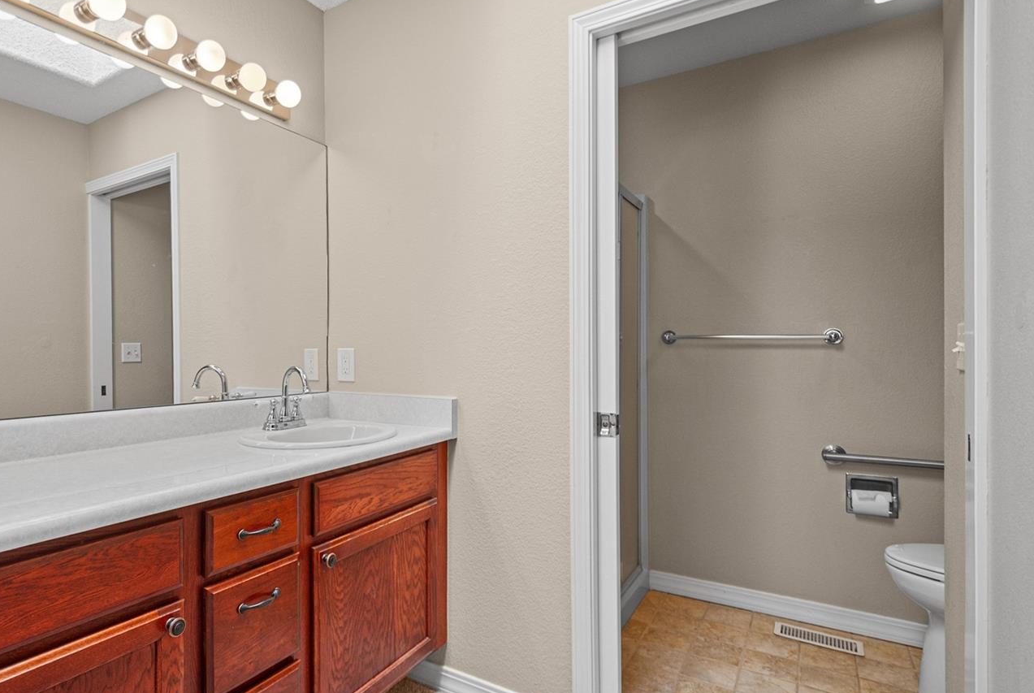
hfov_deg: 85.5
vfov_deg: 64.7
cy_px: 362
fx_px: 547
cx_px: 403
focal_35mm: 19
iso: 200
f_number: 3.5
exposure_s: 1/20
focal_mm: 10
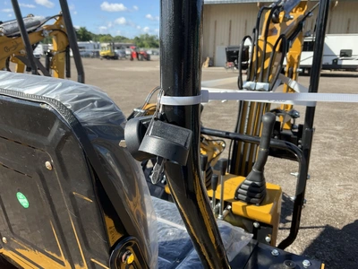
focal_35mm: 29
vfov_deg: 48.2
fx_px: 300
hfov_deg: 61.7
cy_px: 134
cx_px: 179
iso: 25
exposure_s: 1/781
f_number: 1.8
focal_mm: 3
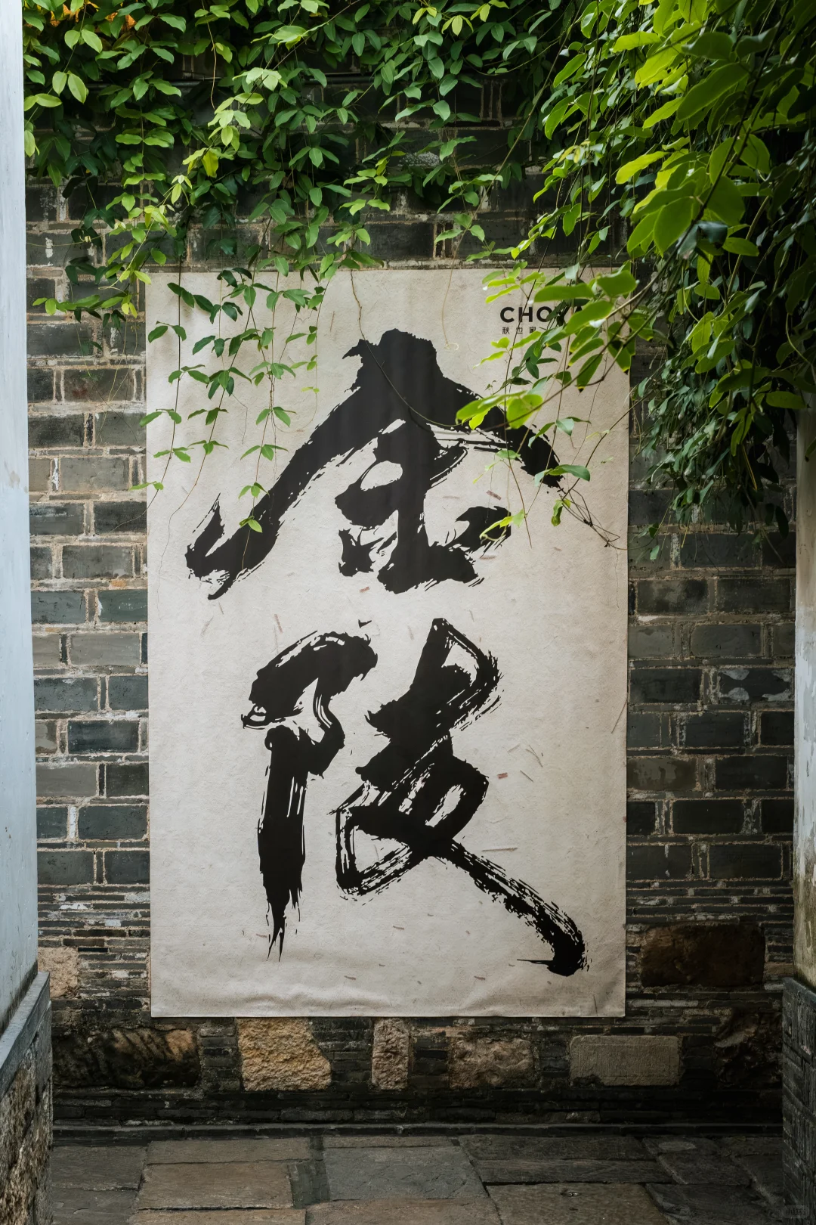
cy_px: 612
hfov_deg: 23.7
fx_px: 1948
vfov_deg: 34.9
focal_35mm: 57
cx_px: 408
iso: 3200
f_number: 8
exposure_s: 1/60
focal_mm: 38.2
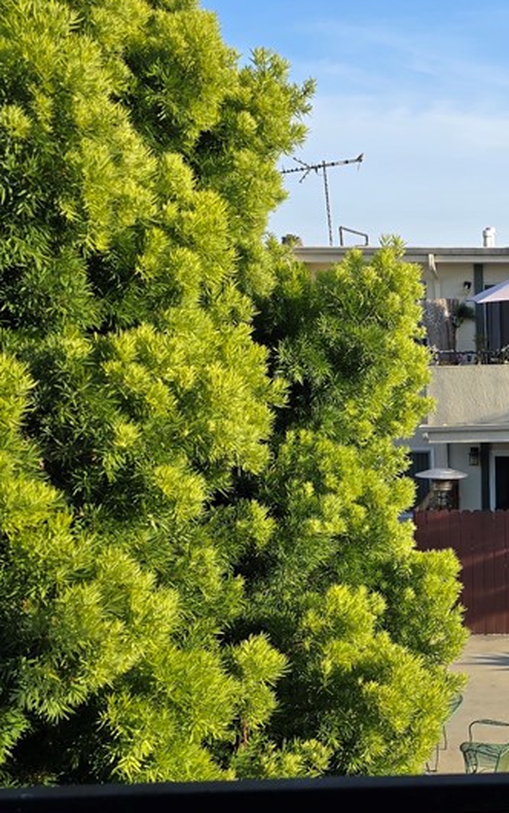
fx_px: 1043
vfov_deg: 42.5
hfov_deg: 25.1
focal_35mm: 47
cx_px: 587
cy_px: 470
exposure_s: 1/357
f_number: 1.7
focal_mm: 6.3
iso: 12
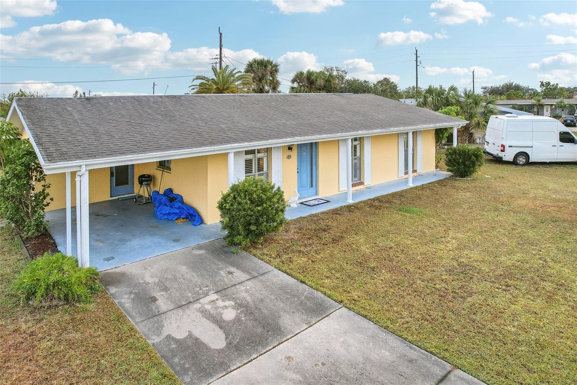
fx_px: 353
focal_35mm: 22
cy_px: 192
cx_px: 288
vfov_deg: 57.2
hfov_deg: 78.6
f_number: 2.8
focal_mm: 8.4
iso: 100
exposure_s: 1/320
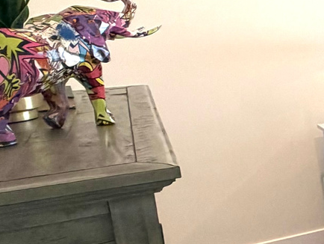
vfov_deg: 22.3
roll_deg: +0.8
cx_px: 593
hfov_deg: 20.3
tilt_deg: -12.5
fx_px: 618
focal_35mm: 66
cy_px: 121
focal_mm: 2.22
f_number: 2.2
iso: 160
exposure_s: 1/120
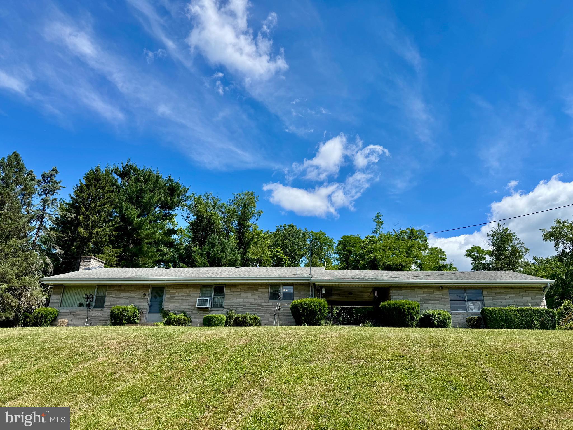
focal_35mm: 24
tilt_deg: +19.2
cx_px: 286
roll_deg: -1.8
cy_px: 215
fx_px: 397
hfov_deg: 71.6
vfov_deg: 56.8
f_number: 1.78
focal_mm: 6.76
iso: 80
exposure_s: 1/4310
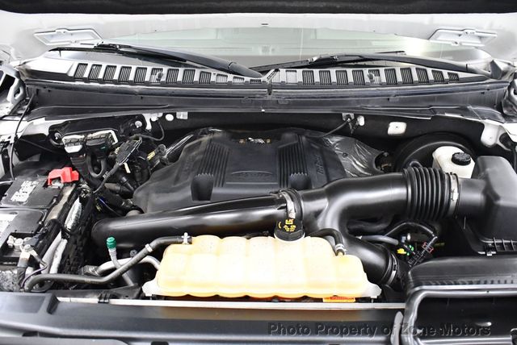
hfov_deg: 53.1
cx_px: 258
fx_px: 517
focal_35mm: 36
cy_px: 172
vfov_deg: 36.9
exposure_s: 1/80
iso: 3200
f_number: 3.5
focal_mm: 18
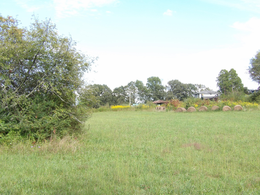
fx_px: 346
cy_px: 98
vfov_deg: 31.5
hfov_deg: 41.2
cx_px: 130
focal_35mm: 46
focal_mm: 8.2
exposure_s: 1/60
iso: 100
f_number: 7.6
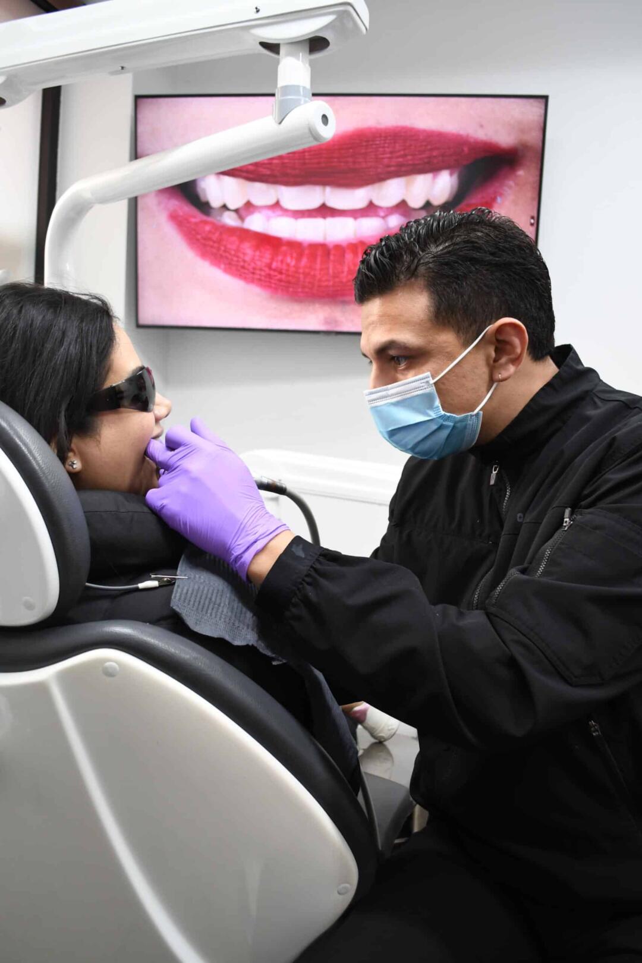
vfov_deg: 61.9
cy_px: 482
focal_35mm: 30
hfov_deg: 43.6
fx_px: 802
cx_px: 321
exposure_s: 1/60
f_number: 3.8
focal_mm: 20
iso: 800
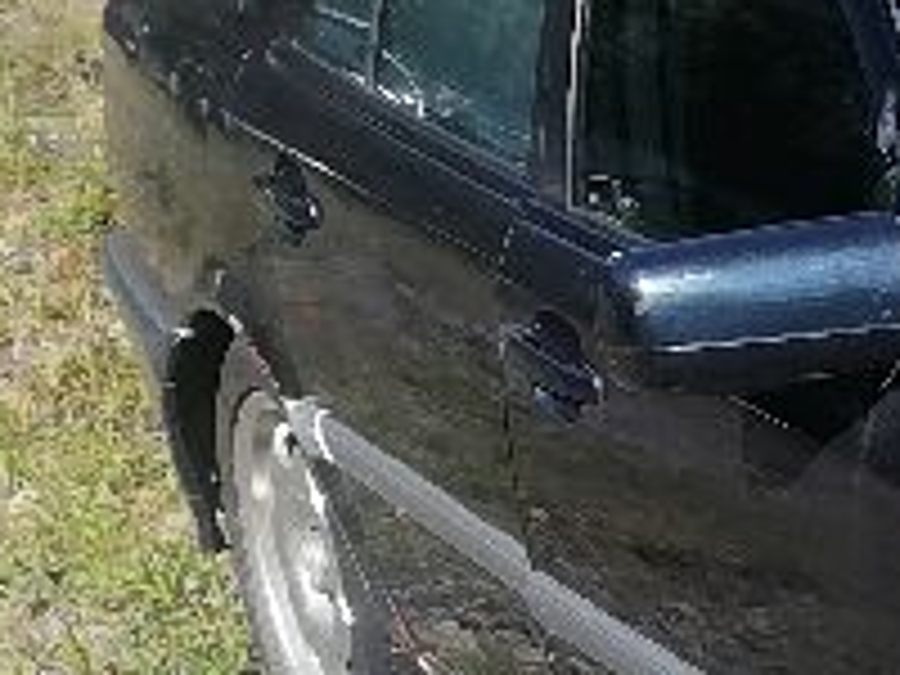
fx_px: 3458
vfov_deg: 11.1
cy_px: 608
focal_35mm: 133
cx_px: 1688
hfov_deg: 13.2
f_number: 1.8
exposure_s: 1/1294
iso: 50
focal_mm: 4.25
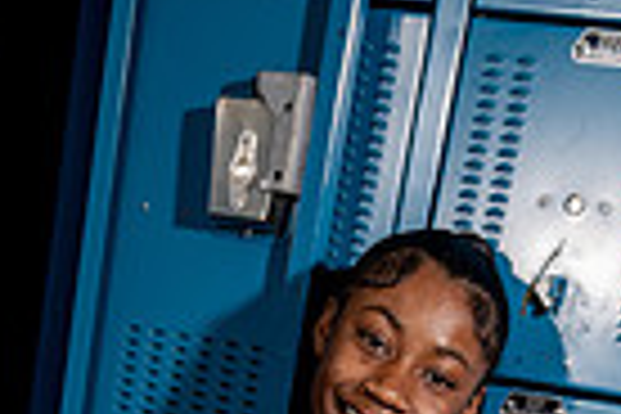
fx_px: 1915
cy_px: 999
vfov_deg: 10.6
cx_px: 176
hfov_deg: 18.3
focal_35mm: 111
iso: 100
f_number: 5
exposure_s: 1/250
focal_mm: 34
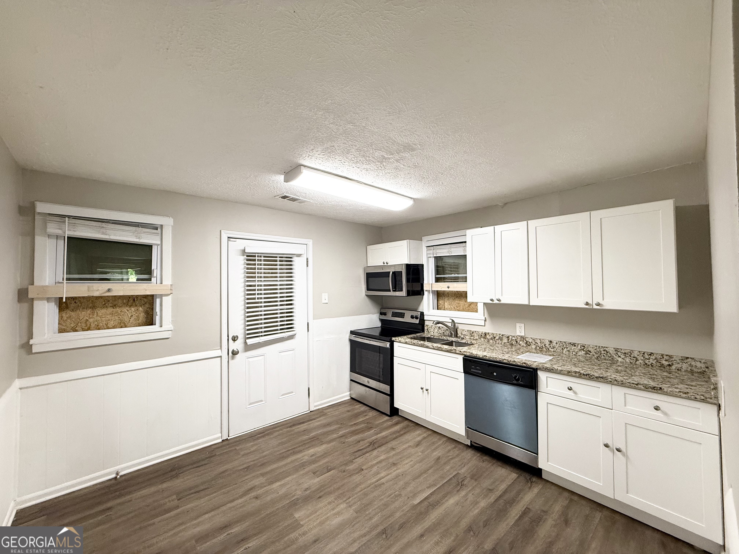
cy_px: 277
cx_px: 370
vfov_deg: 85.7
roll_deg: +0.1
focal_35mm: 14
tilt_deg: +1.8
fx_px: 299
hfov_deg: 102.1
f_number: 2.2
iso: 200
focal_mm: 2.22
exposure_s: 1/120
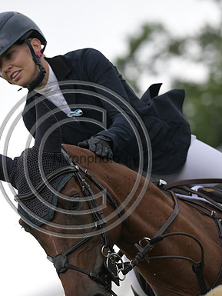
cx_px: 65
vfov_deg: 6.8
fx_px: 2478
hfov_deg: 5.1
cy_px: 148
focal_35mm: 290
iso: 2000
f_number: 4.5
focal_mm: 200
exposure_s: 1/1250
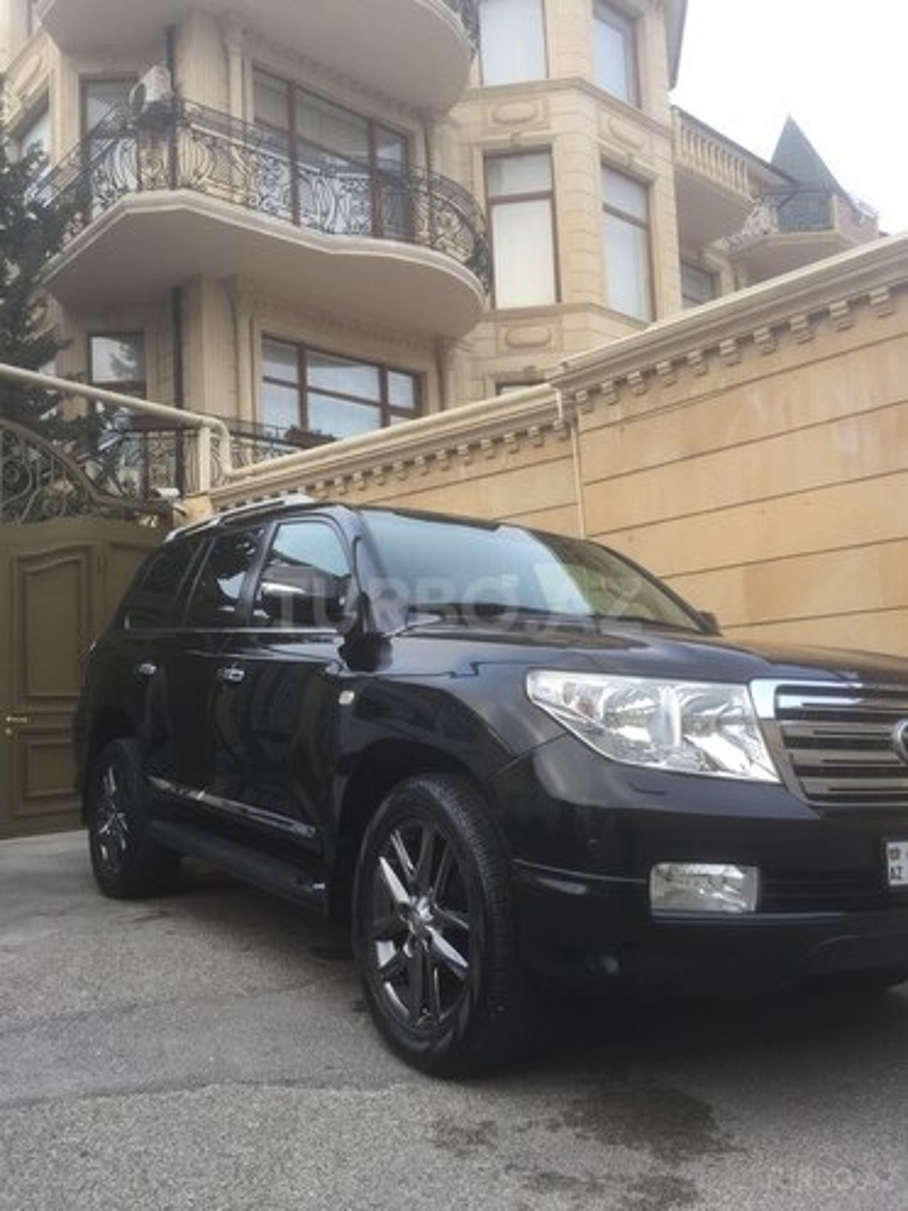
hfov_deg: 48.2
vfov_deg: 61.7
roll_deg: -0.1
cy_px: 606
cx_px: 454
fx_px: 1014
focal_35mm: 29
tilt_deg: +9.1
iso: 32
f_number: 2.2
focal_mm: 4.15
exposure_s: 1/100
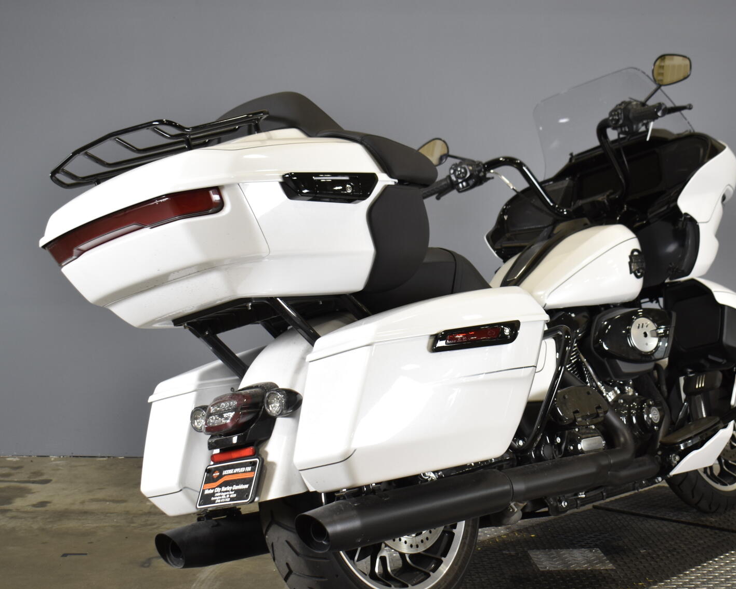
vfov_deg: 26.4
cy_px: 326
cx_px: 453
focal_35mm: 58
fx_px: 1256
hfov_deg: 32.5
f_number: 4.2
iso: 400
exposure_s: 1/40
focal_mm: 29
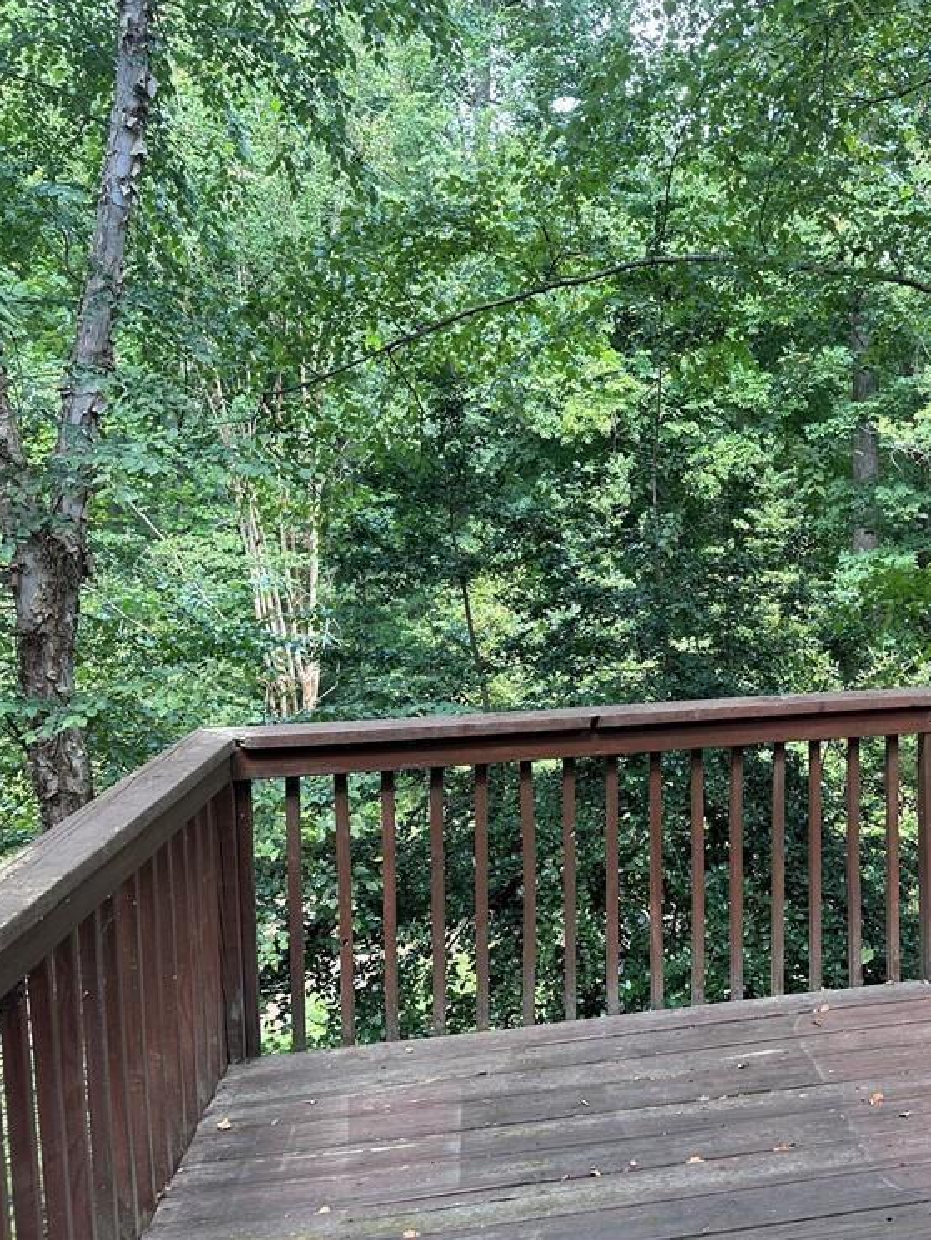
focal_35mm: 33
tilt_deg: -3.9
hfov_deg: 40.5
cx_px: 789
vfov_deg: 55.3
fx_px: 1183
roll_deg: +0.3
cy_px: 603
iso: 125
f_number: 1.78
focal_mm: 6.86
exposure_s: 1/121
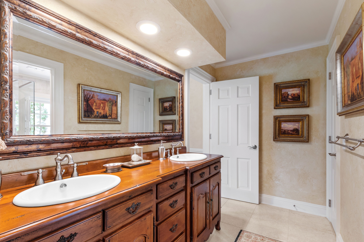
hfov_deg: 96.7
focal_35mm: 16
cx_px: 186
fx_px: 162
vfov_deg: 73.7
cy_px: 126
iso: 100
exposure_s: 2
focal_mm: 10
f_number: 9
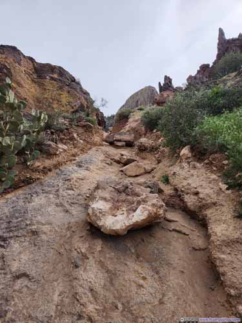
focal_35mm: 23
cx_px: 121
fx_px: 214
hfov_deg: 58.9
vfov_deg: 73.9
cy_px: 162
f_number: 1.8
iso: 20
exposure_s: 1/2500
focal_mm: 5.4
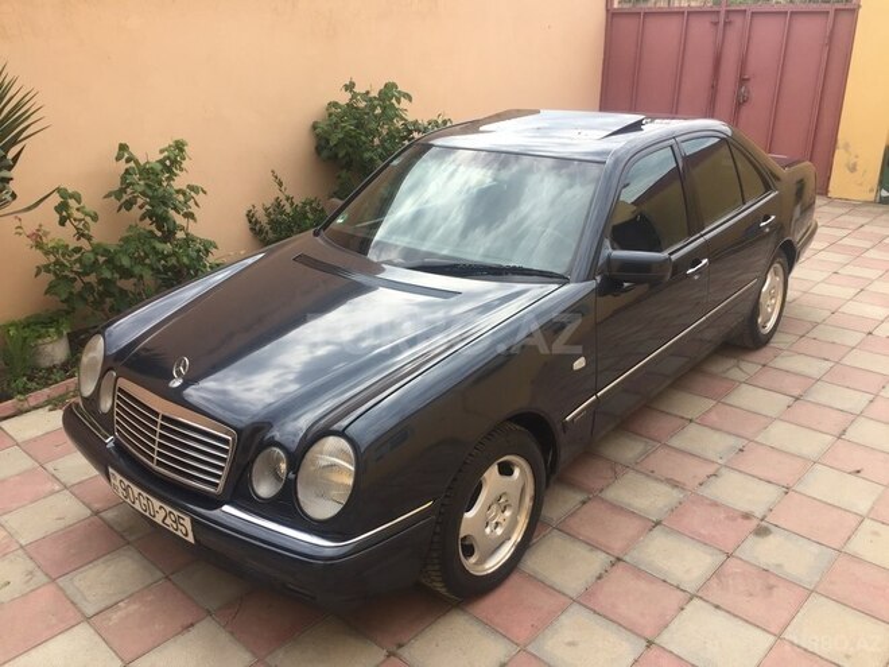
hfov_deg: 61.7
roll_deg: -1.1
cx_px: 444
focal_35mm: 29
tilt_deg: -21.0
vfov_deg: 48.2
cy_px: 334
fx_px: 745
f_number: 2.2
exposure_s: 1/719
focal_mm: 4.15
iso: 32
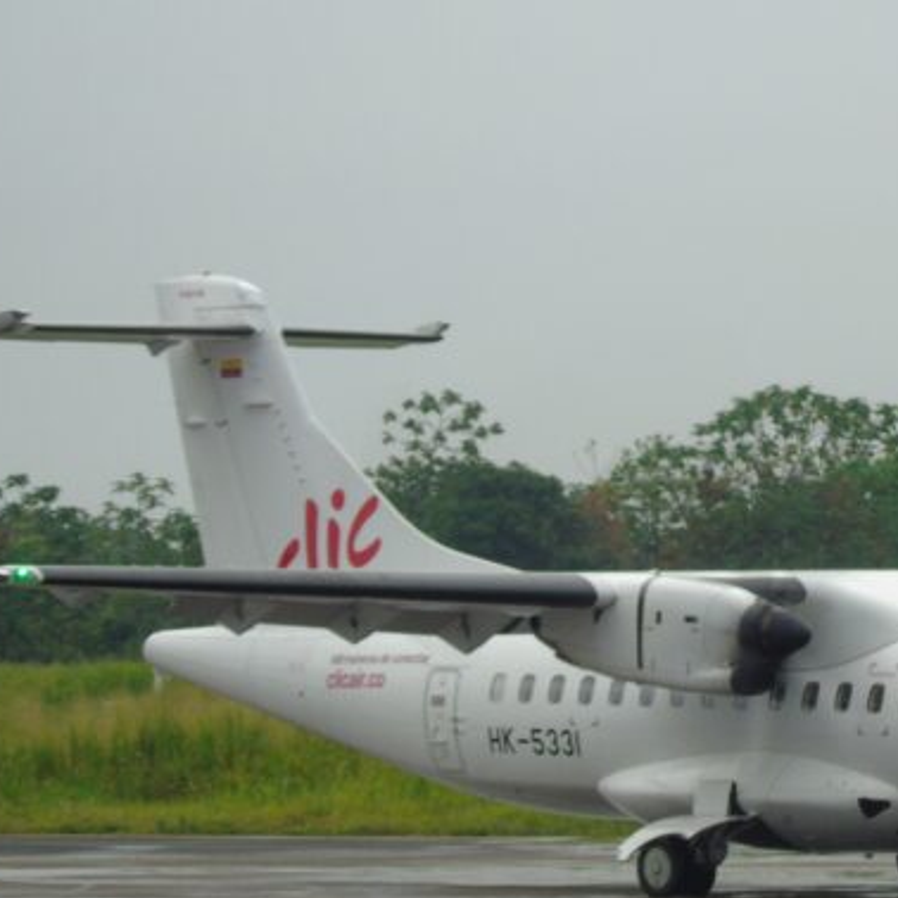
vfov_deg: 7.5
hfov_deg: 7.5
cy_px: 634
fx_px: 6809
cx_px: 763
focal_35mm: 232
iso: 80
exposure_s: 1/200
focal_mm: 22
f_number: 4.6
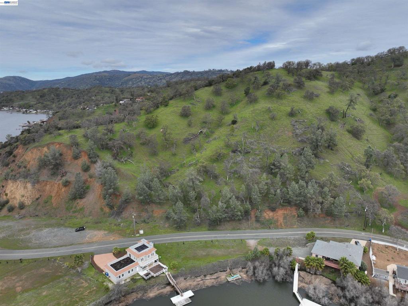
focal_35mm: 24
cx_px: 204
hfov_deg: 71.6
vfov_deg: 56.8
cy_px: 153
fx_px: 283
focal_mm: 12.29
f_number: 2.8
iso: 150
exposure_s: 1/2000
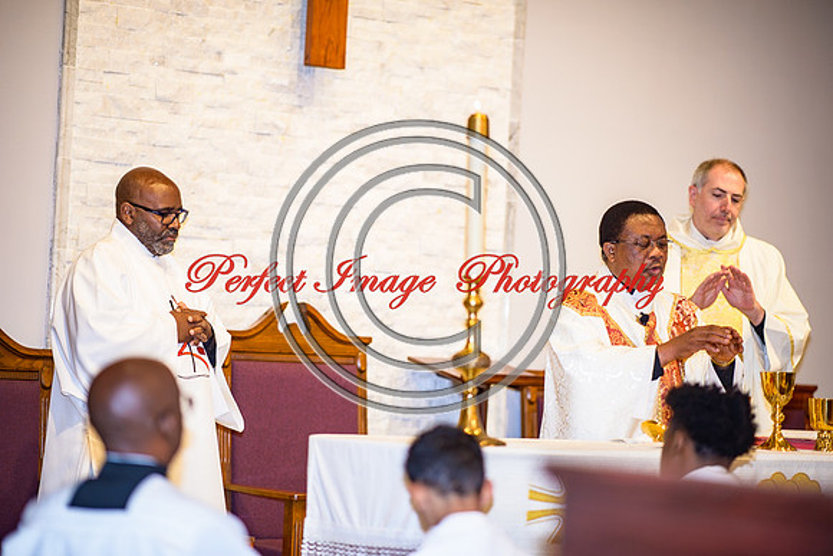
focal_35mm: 105
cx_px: 416
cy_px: 278
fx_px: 2430
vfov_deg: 13.0
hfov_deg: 19.5
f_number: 1.6
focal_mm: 105
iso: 100
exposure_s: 1/100
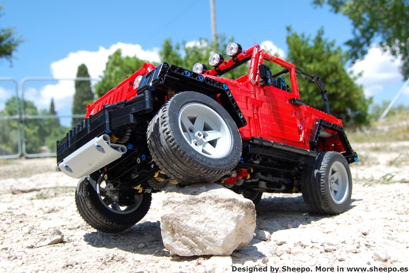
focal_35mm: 30
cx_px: 204
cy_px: 136
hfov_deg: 61.9
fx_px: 341
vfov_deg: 43.6
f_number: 5.6
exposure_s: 1/400
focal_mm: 20
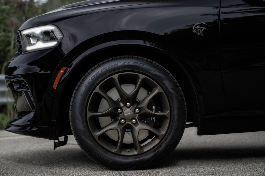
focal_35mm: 98
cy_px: 88
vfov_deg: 14.0
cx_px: 132
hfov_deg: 20.9
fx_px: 718
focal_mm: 65
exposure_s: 1/1250
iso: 320
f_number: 1.8
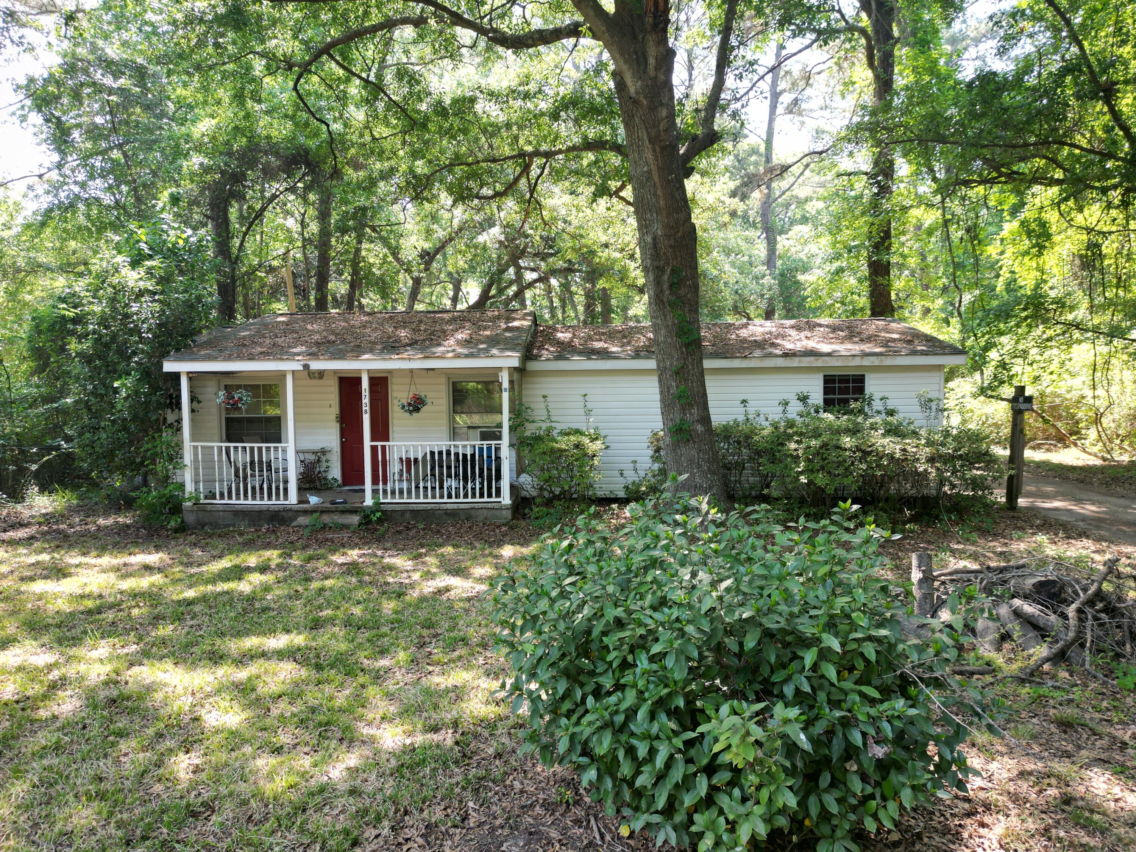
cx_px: 568
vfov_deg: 56.8
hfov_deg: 71.6
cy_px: 426
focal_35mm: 24
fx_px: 788
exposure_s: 1/200
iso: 120
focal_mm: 6.72
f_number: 1.7
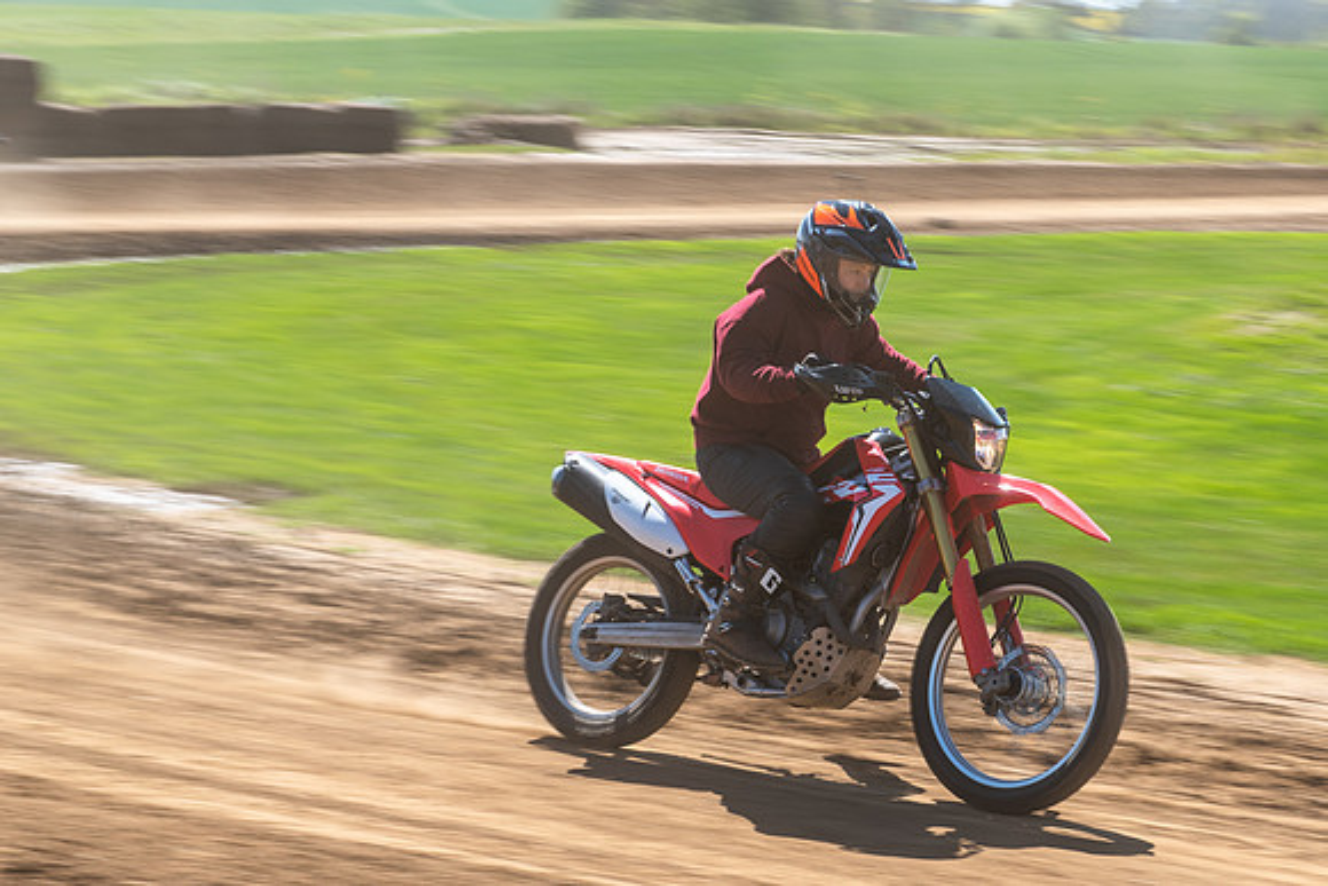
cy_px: 601
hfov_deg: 19.3
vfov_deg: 13.0
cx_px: 941
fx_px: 3877
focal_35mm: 105
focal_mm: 70
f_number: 8
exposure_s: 1/125
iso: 100
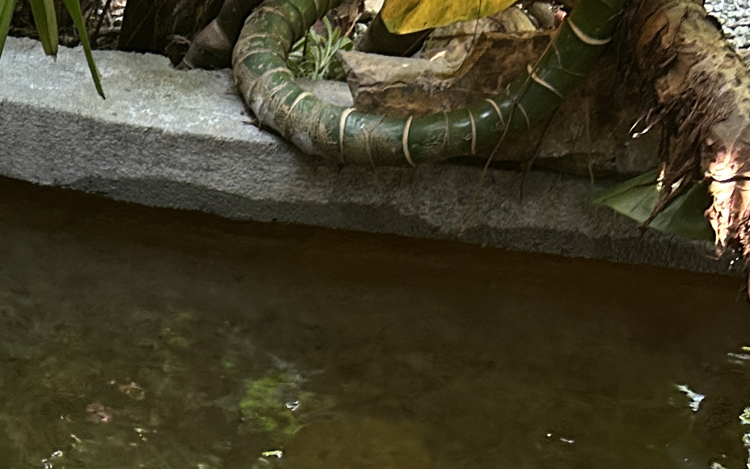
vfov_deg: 14.5
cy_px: 703
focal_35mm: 84
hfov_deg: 23.4
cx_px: -32
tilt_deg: -43.1
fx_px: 1717
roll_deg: -5.6
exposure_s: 1/50
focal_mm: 5.7
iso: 250
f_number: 1.5
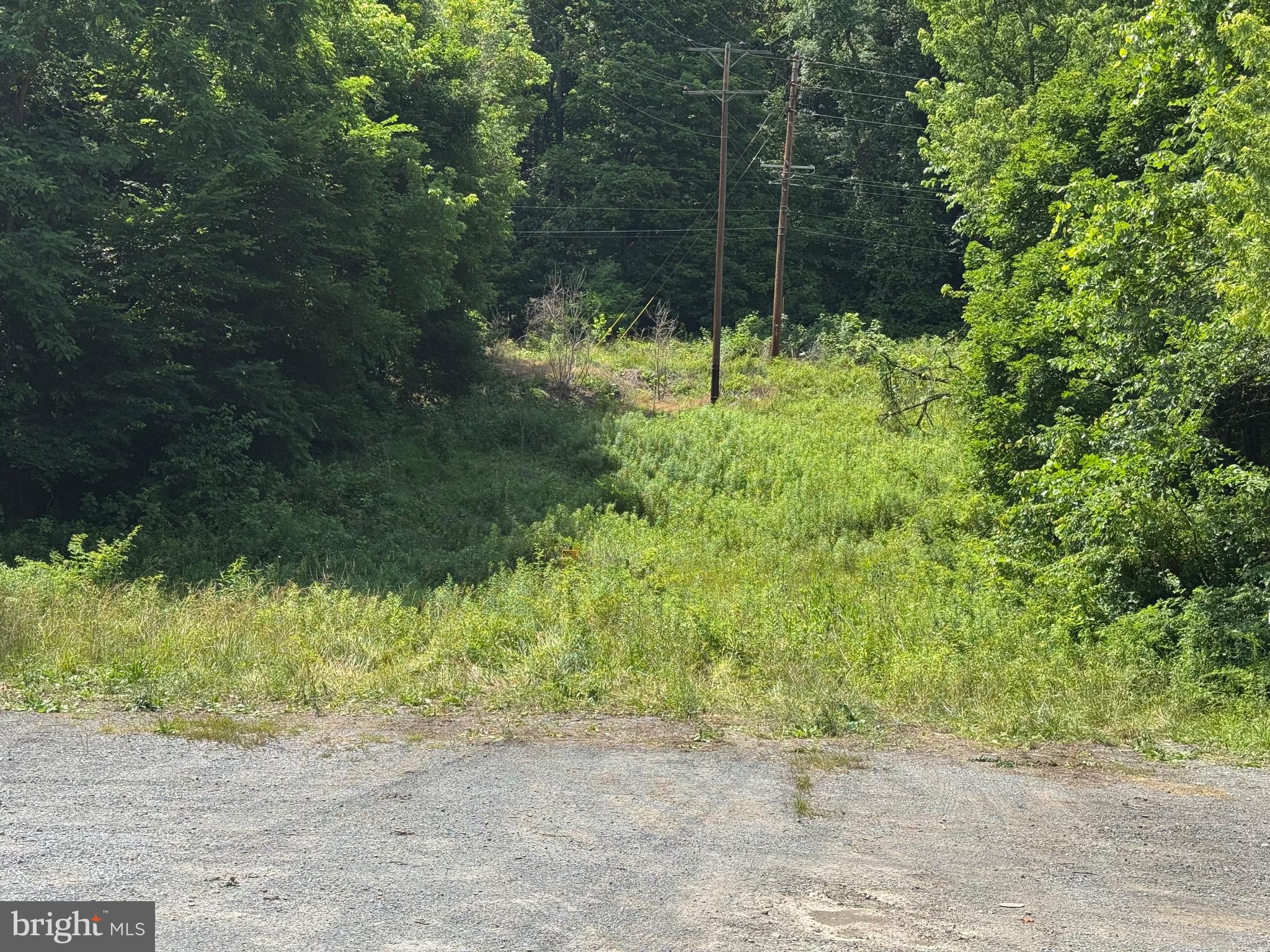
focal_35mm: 48
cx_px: 635
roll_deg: -2.2
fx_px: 1761
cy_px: 476
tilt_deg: +3.3
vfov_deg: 30.3
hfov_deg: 39.7
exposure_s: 1/2415
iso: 64
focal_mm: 6.76
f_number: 1.78
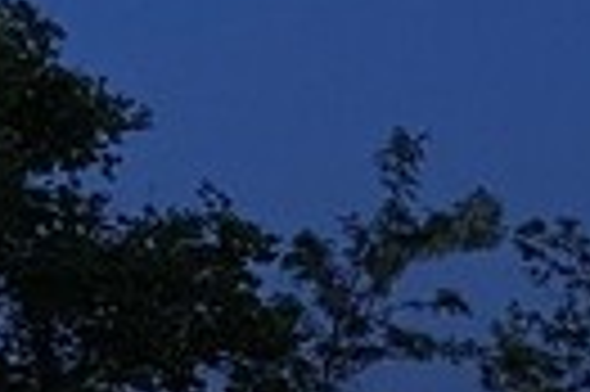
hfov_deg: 9.4
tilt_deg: +0.6
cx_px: 941
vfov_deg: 6.4
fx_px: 3454
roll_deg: -2.6
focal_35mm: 211
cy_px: 631
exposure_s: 1/25
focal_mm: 4.25
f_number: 1.8
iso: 500
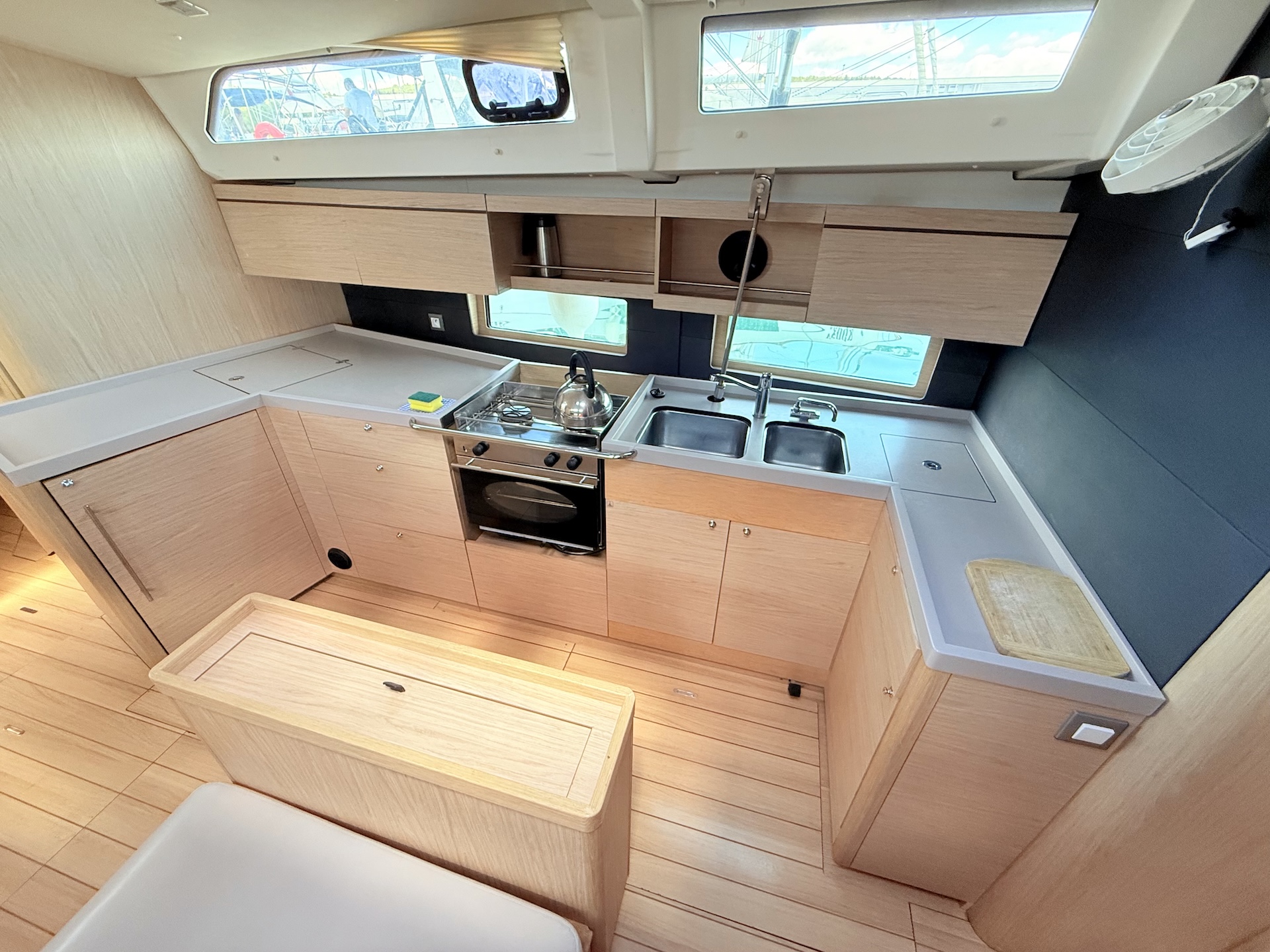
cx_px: 635
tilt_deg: -33.2
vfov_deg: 85.7
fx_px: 514
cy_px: 476
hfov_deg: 102.1
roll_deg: +0.3
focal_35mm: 14
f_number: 2.2
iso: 250
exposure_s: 1/99
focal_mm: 2.22
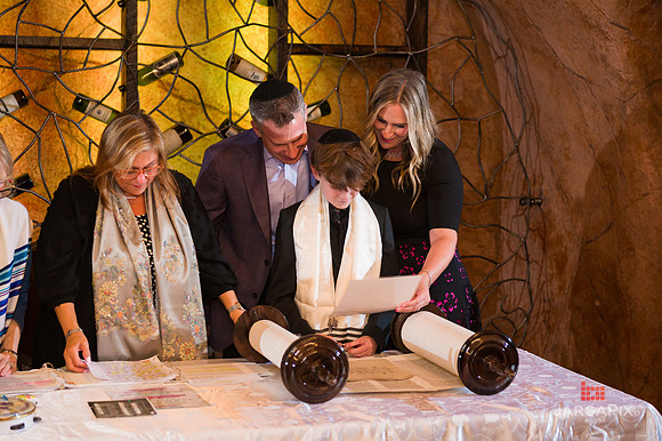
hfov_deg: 27.3
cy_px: 209
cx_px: 349
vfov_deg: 18.4
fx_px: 1363
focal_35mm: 74
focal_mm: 70
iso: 1250
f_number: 4
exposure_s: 1/200
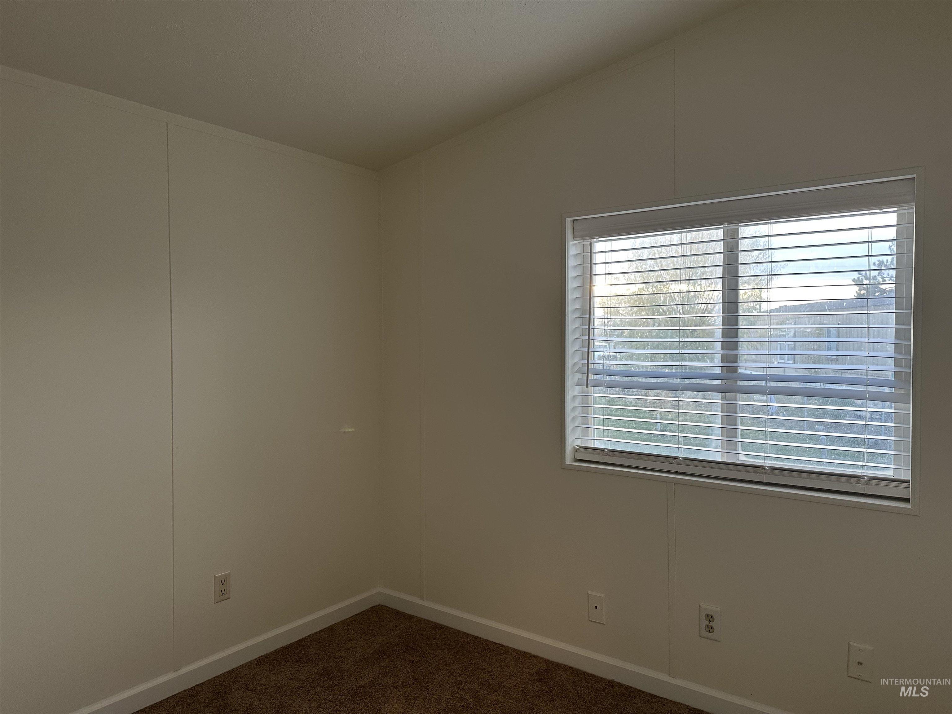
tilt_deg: -2.2
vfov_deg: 56.8
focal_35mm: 24
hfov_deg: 71.6
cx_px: 476
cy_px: 357
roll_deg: -0.5
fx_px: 660
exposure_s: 1/120
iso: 160
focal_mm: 6.86
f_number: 1.78
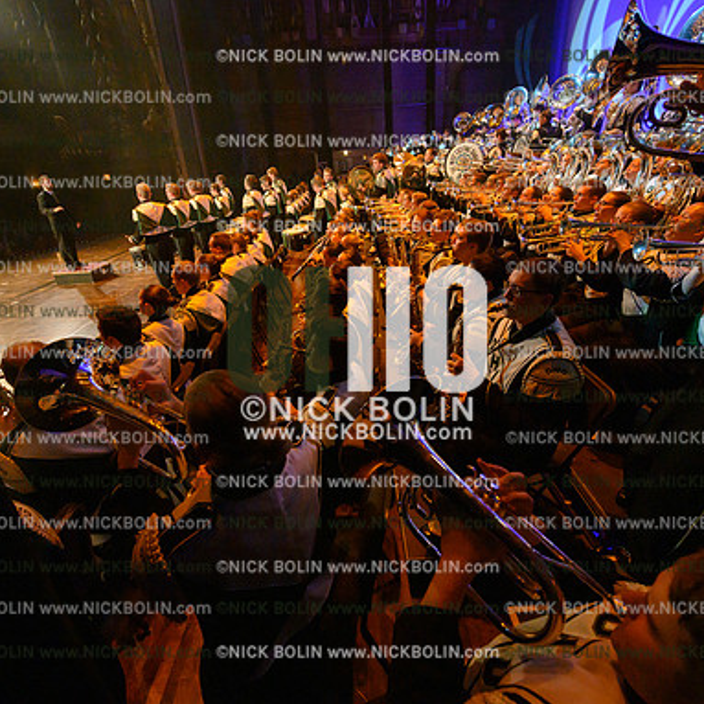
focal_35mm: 18
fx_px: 414
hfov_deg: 80.7
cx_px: 357
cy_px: 354
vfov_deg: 80.7
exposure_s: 1/320
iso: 8000
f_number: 5
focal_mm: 14
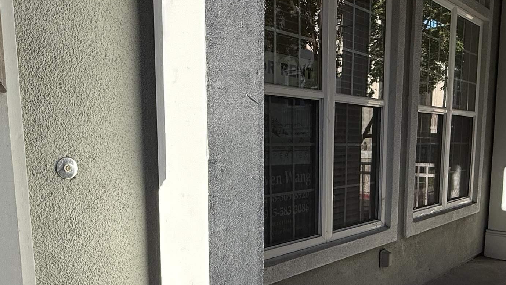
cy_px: 207
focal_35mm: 34
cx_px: 264
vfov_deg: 34.1
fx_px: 456
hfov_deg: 58.0
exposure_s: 1/985
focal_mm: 2.22
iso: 64
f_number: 2.2
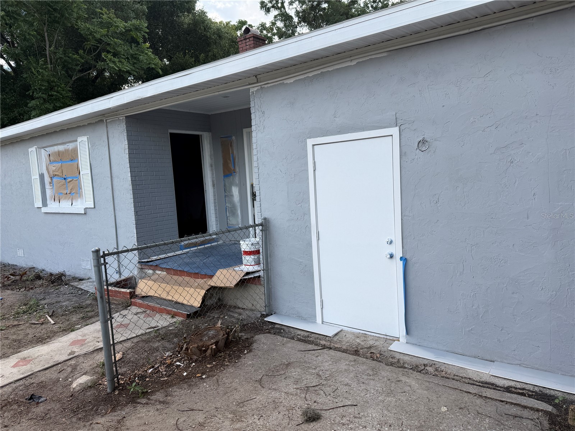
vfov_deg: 56.8
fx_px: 399
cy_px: 216
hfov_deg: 71.6
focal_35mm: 24
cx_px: 288
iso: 80
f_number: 1.78
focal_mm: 6.76
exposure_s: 1/1437
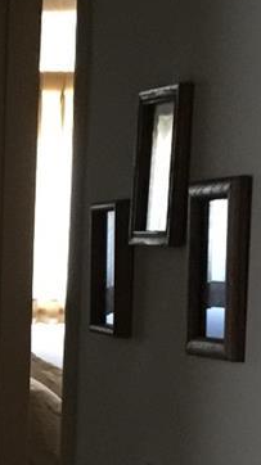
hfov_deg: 8.7
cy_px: 519
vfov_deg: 15.9
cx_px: -275
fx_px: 1616
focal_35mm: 131
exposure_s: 1/4
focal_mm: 4.15
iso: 200
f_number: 2.2
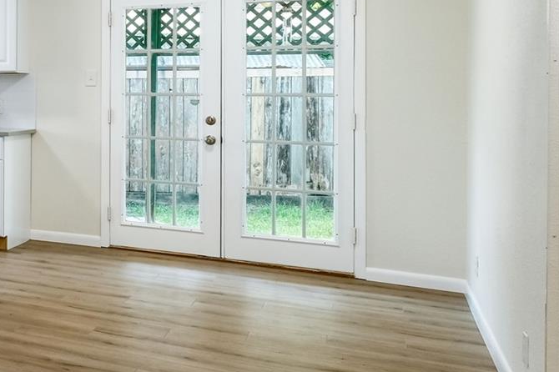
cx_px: -286
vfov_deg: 25.5
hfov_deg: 26.8
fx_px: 807
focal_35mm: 52
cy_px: 75
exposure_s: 1/6
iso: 320
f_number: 10
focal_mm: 11
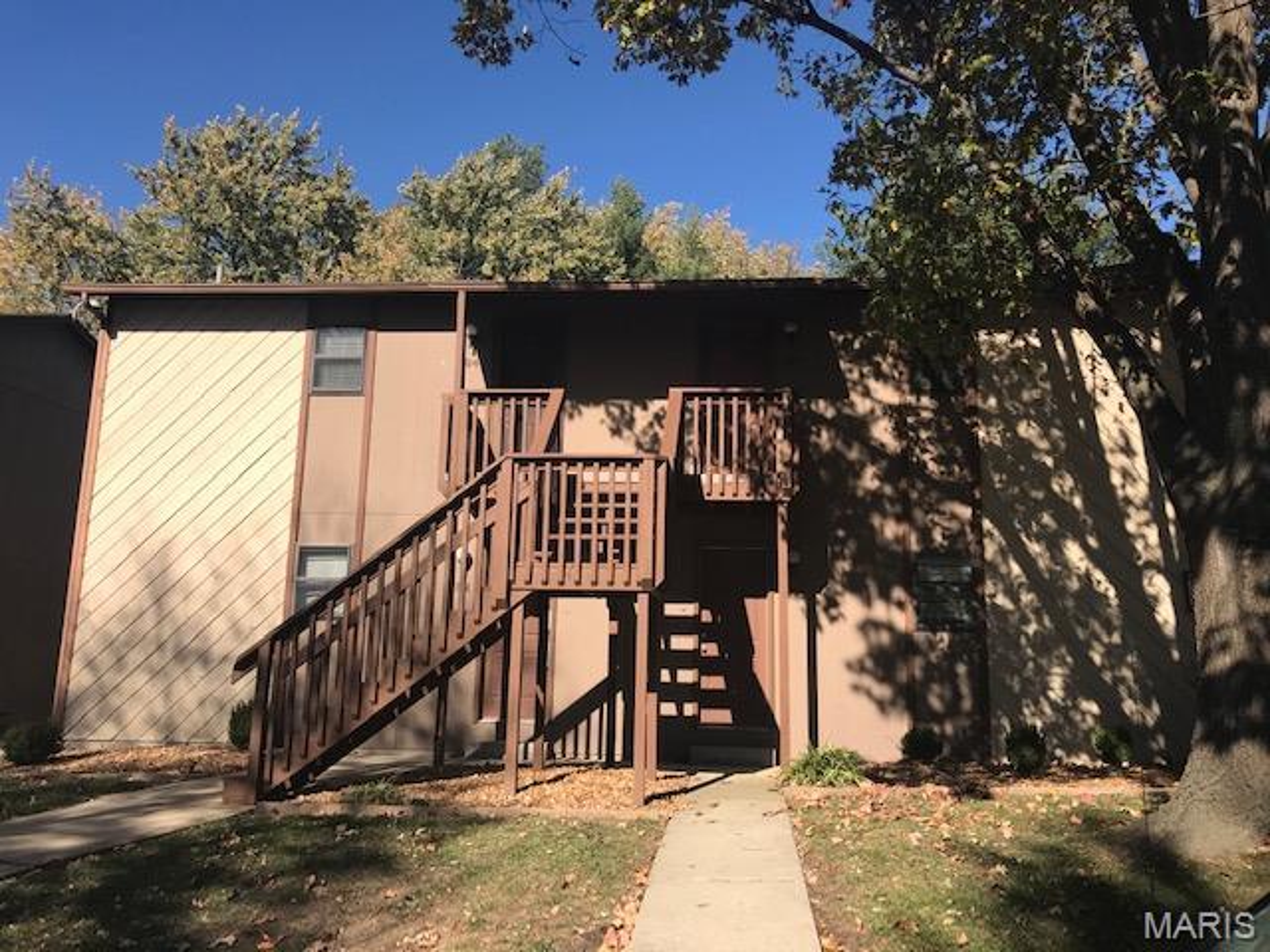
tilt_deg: +10.0
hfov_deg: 63.4
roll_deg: -1.0
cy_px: 476
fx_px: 1027
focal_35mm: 28
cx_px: 635
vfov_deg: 49.7
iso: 20
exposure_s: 1/1953
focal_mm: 3.99
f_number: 1.8
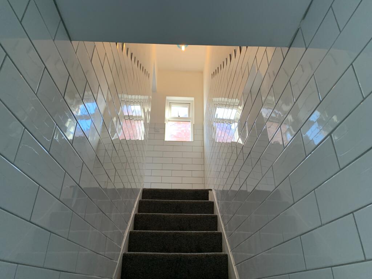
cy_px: 140
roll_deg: -0.8
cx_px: 186
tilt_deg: +27.8
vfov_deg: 53.1
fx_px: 279
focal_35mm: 26
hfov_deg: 67.3
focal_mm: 4.25
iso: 160
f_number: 1.8
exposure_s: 1/50
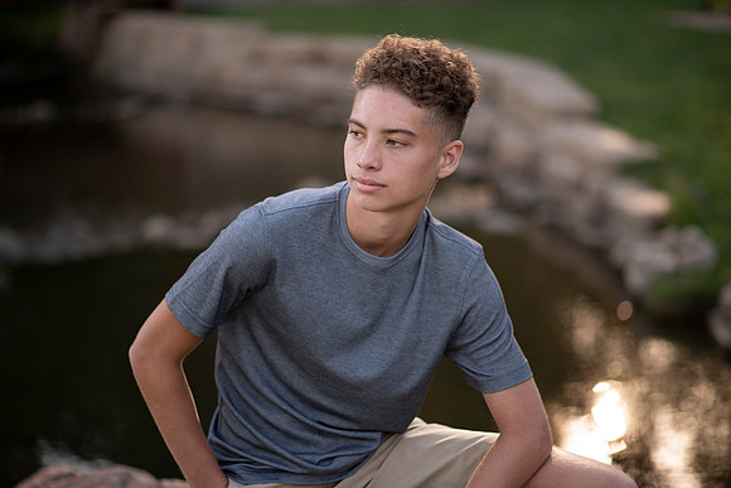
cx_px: 366
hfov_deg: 23.9
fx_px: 1726
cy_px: 244
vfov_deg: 16.1
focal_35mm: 85
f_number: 1.8
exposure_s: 1/400
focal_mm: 85
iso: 125
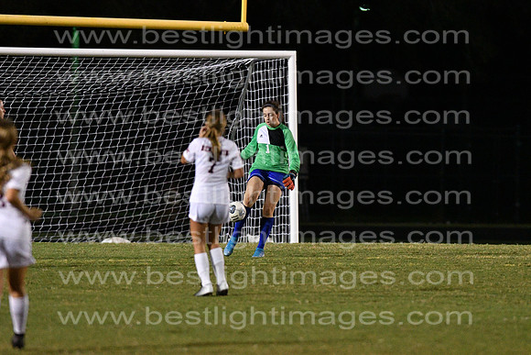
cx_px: 266
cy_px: 178
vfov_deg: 3.1
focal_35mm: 450
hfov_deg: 4.6
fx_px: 6639
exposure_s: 1/640
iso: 10000
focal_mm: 300
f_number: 3.5
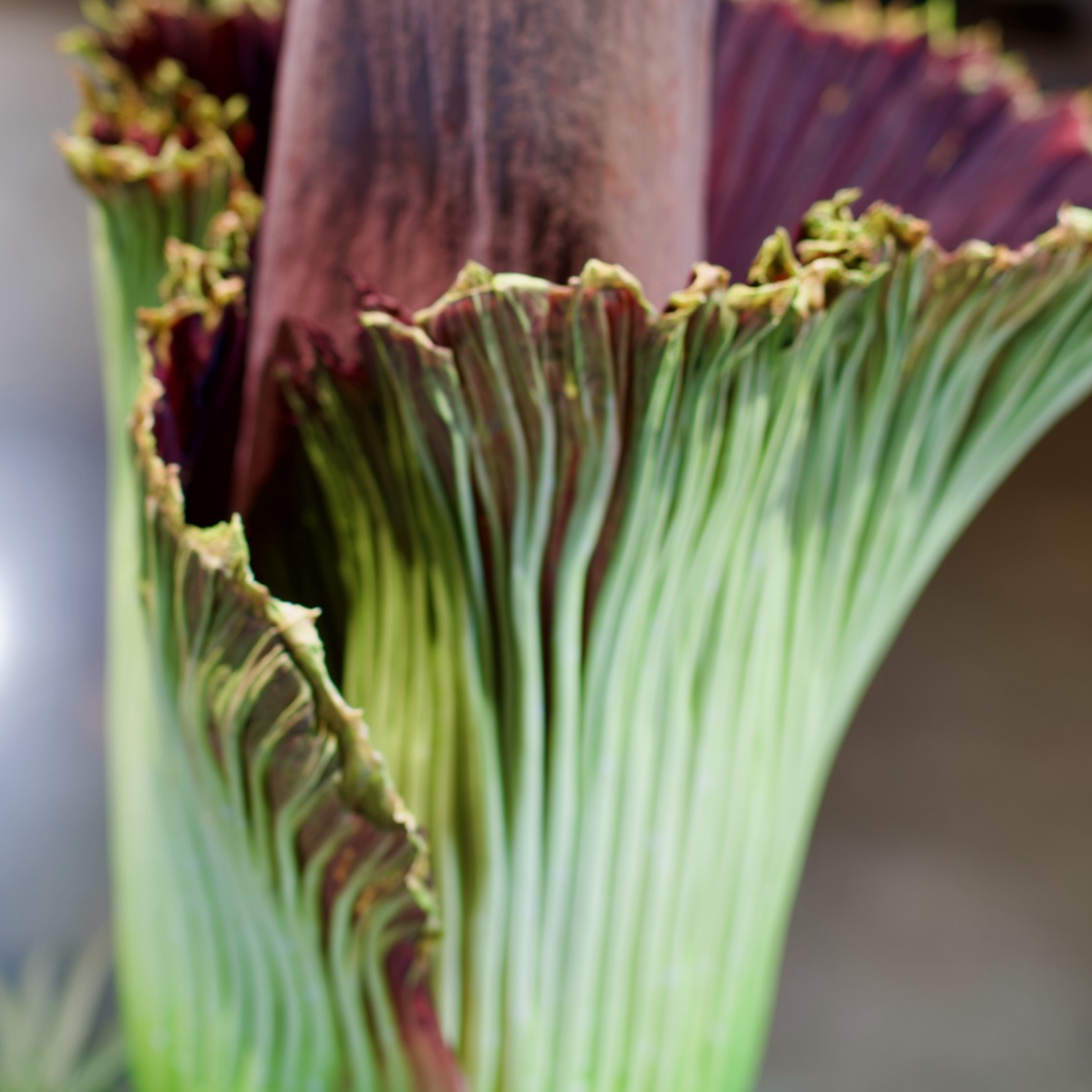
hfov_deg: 32.2
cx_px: 604
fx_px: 1892
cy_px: 359
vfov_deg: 31.9
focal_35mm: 53
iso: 100
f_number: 2
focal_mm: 35
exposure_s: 1/40
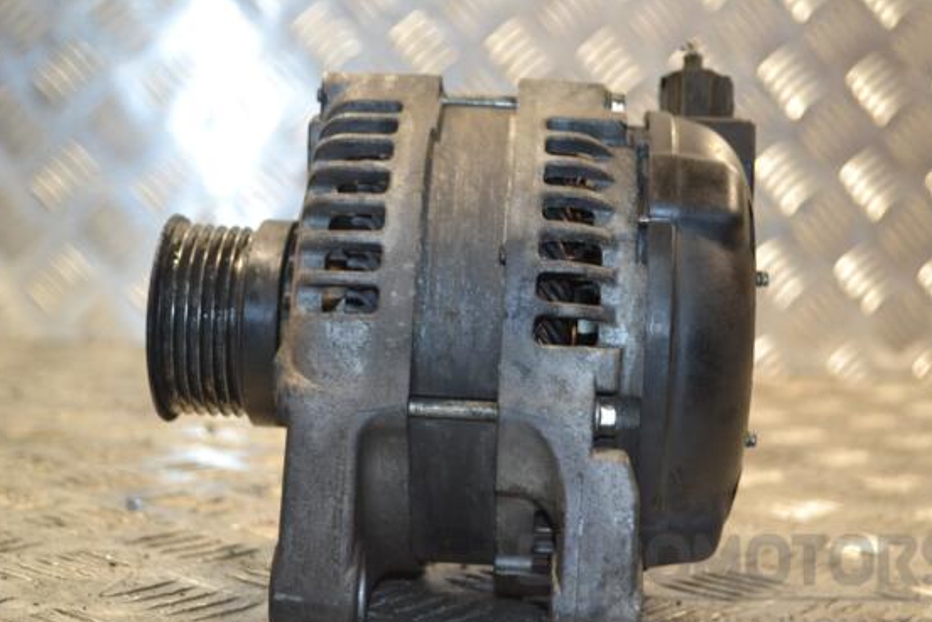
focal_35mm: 62
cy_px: 335
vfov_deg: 21.9
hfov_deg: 32.4
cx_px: 486
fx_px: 1605
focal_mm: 38
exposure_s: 1/60
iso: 560
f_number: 5
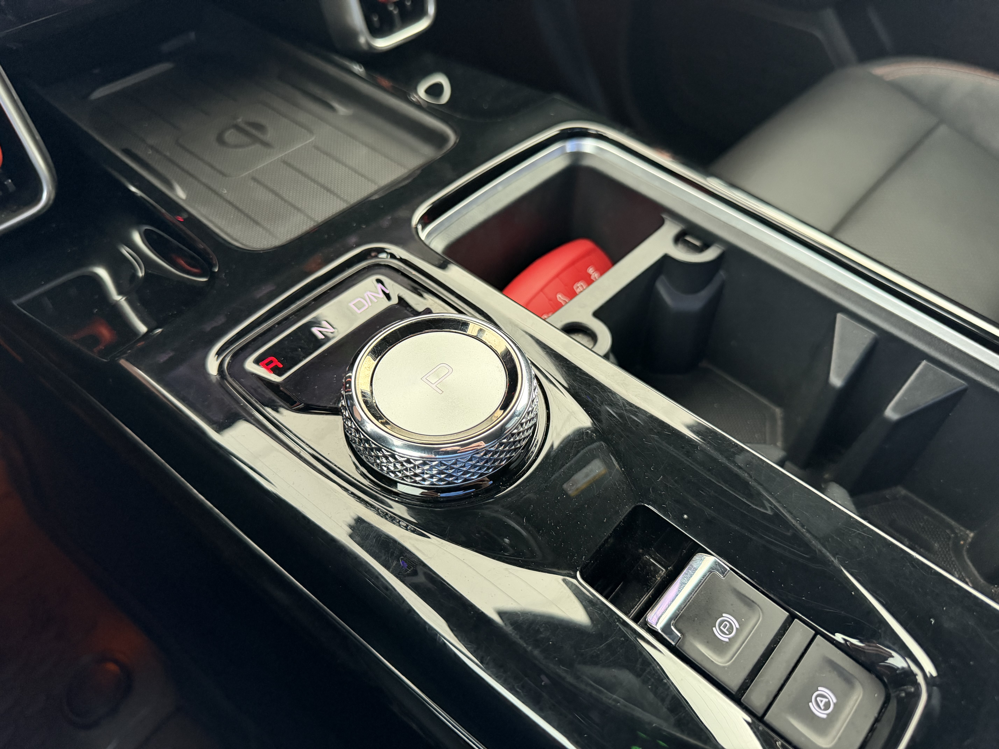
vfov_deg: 56.8
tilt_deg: -50.6
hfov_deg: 71.6
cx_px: 500
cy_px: 374
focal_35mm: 24
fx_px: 693
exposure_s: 1/56
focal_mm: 6.76
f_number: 1.78
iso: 800
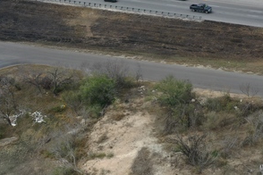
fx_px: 446
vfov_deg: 21.7
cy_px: 160
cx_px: 148
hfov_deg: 32.8
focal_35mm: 61
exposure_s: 1/120
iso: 100
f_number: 7.1
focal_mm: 10.26
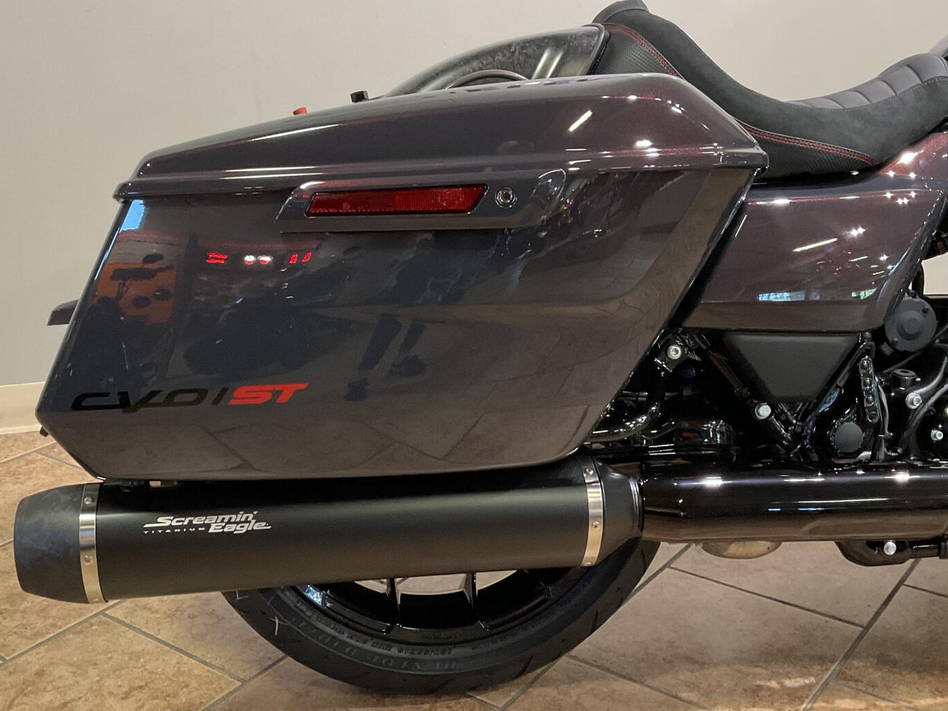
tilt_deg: -19.8
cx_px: 431
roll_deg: +1.5
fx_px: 1150
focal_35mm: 42
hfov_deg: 44.7
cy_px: 362
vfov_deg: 34.4
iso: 125
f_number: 1.8
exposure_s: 1/60
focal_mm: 3
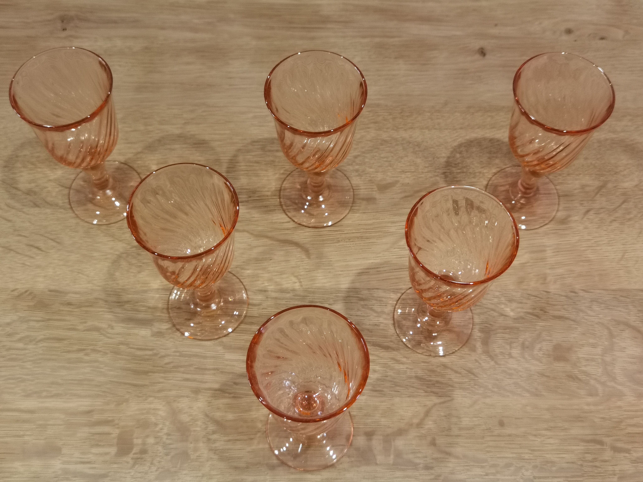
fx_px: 799
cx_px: 322
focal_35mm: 43
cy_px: 241
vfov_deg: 33.6
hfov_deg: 43.9
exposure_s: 1/100
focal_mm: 6.71
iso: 160
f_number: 1.9
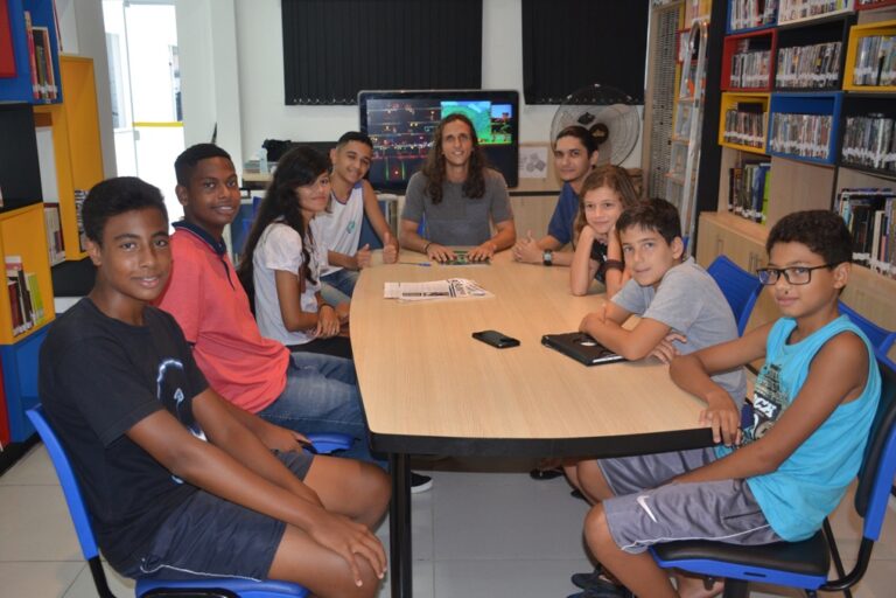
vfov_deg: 38.4
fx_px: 859
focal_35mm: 34
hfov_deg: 55.1
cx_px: 448
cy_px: 299
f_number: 3.8
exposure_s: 1/60
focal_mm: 23
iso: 800
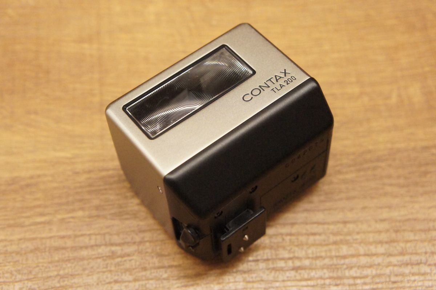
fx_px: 653
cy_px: 145
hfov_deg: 36.9
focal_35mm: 54
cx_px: 218
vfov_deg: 25.0
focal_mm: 36
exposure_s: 1/800
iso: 6400
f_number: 5.6
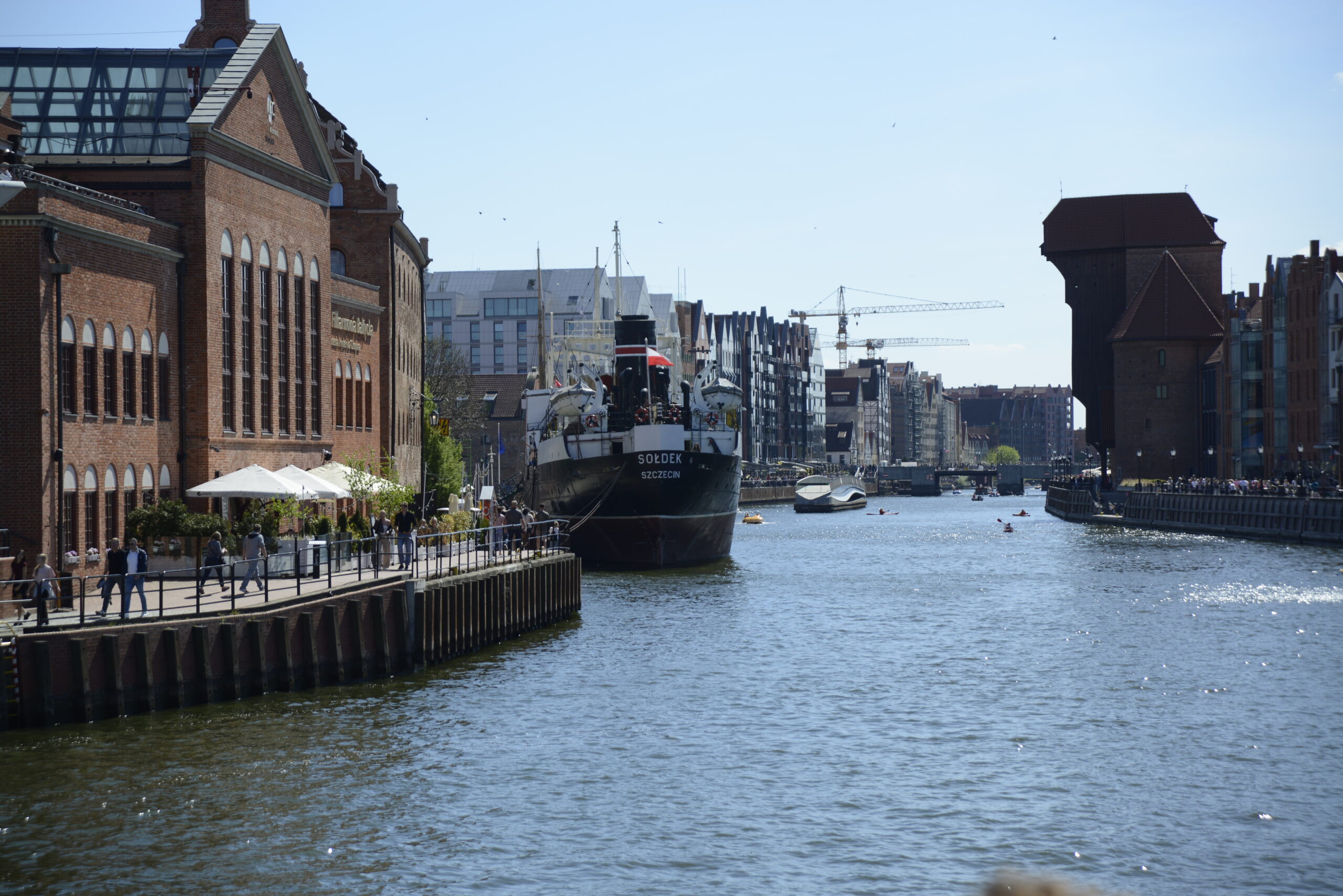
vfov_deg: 16.1
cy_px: 448
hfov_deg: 23.9
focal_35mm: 85
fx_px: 3172
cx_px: 672
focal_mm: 85
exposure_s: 1/1600
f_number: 4
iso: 180
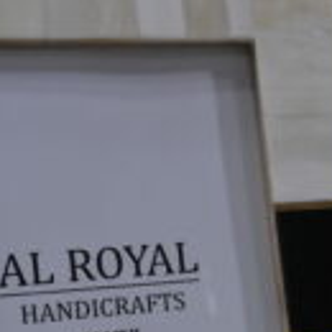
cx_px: 396
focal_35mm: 104
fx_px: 1128
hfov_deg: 16.1
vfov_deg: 16.4
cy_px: 323
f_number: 9
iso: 500
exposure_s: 1/125
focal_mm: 26.5
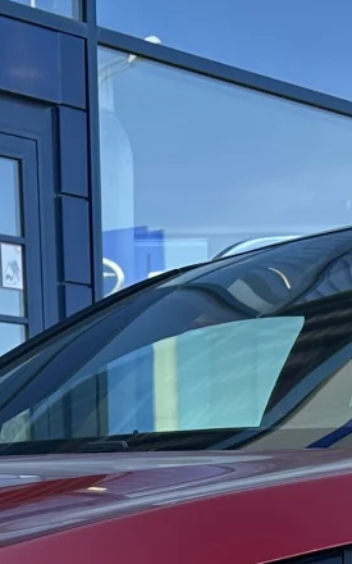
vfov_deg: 17.4
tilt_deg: -7.3
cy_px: 769
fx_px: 1704
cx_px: 209
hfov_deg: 11.8
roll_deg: +1.8
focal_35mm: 111
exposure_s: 1/462
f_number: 1.78
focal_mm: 6.86
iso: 80
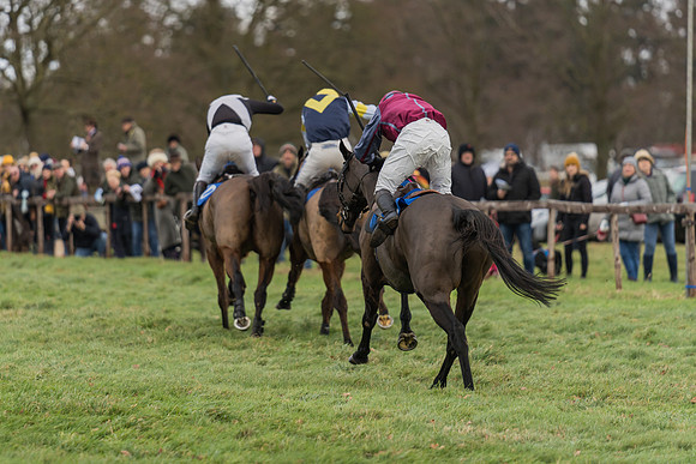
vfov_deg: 5.0
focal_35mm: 275
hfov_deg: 7.5
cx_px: 297
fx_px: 5315
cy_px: 164
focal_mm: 200
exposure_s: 1/1000
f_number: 2.8
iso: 400
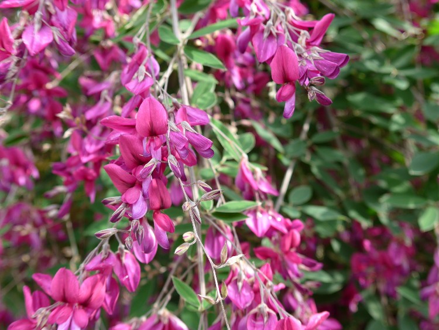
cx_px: 220
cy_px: 165
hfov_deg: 45.8
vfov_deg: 35.2
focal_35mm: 41
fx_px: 520
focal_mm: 8.4
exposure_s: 1/125
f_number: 2.8
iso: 80
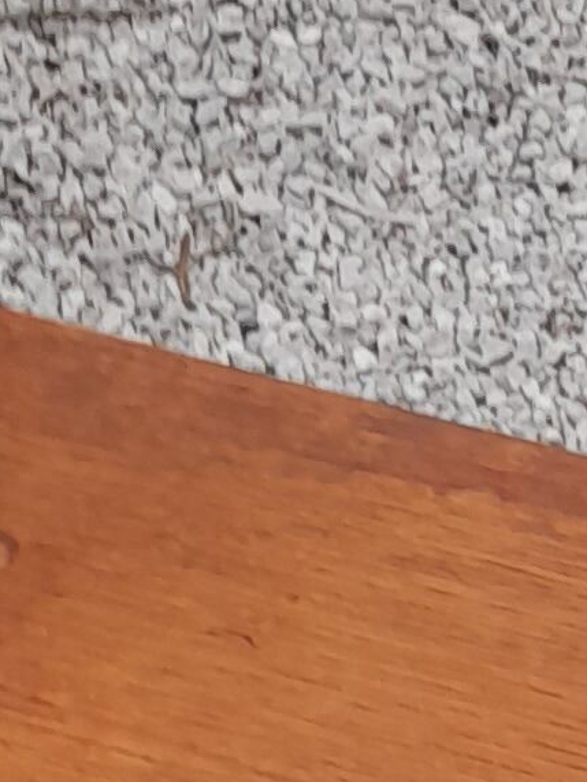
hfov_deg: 8.4
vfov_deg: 9.3
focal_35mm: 175
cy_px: 2236
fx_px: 3952
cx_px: 780
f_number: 2
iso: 20
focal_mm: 4.6
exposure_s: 1/100
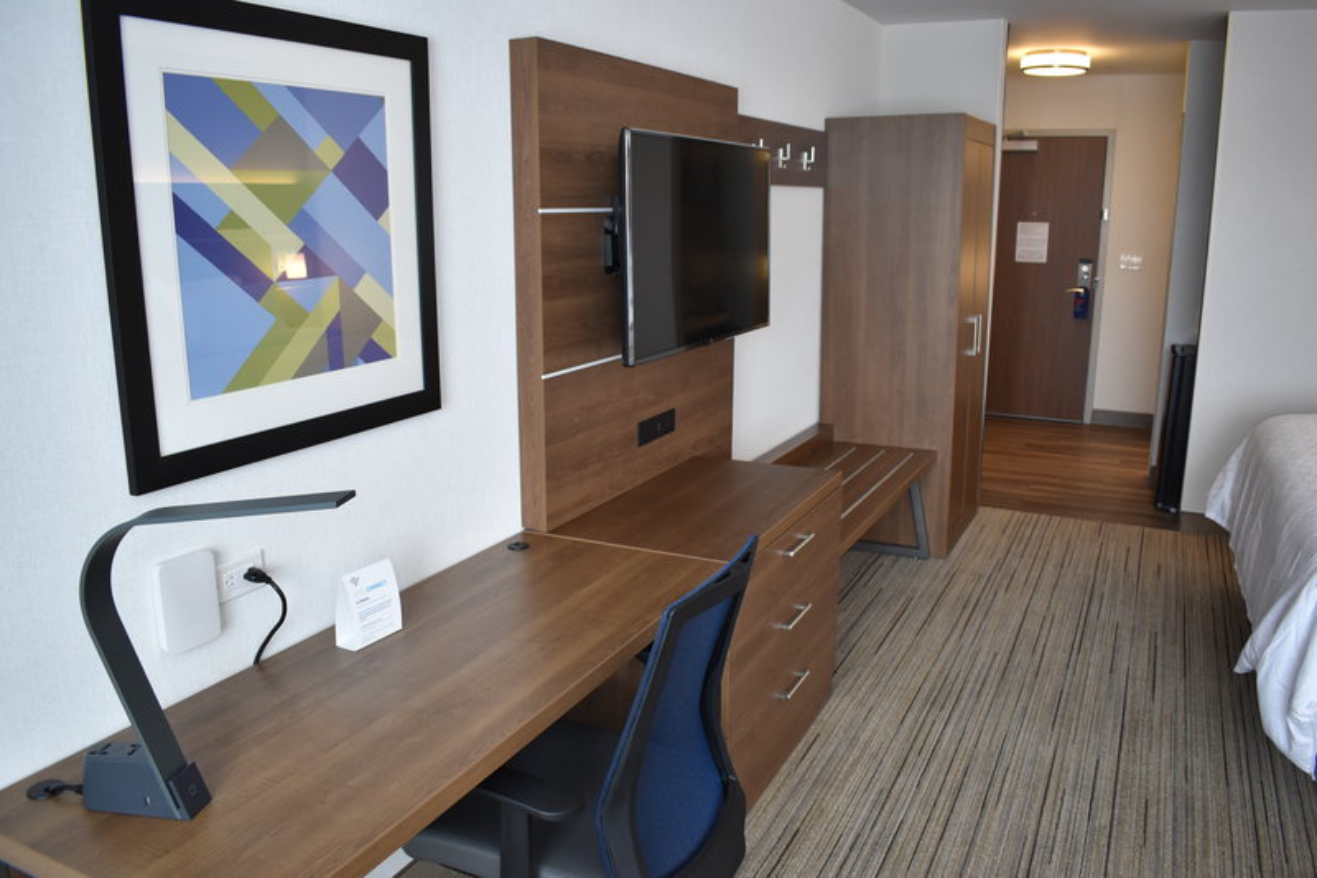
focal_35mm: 27
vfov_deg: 47.9
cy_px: 439
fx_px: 987
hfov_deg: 67.4
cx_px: 658
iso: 800
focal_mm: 18
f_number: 4.5
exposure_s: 1/80
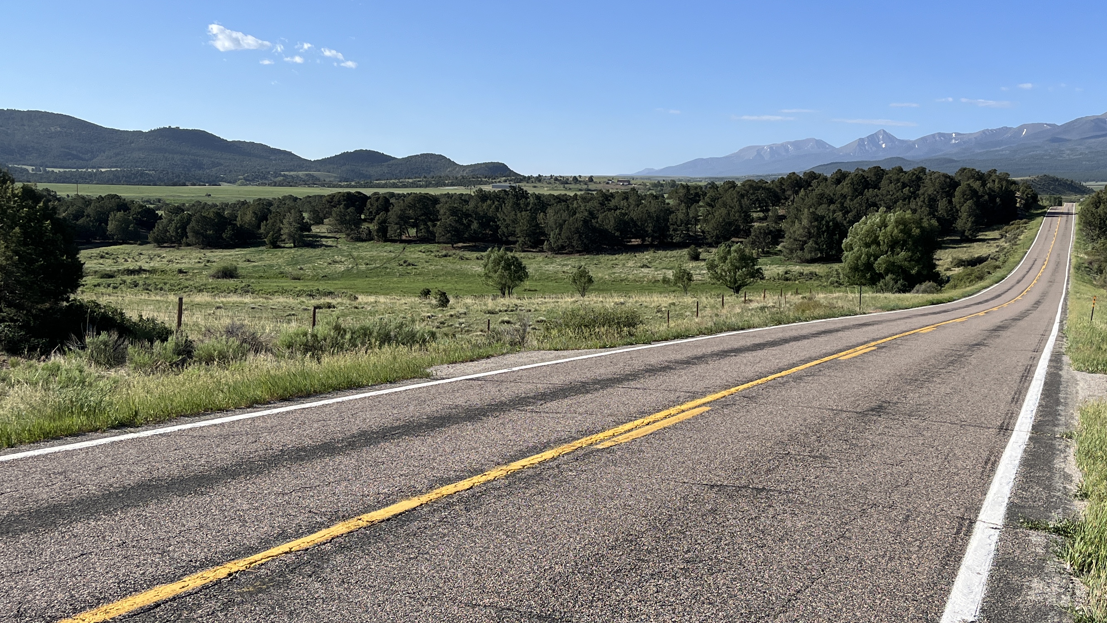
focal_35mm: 43
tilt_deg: -9.1
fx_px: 1262
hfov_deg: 47.3
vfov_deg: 27.6
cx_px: 593
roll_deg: -1.1
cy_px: 376
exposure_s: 1/3521
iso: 50
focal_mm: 5.1
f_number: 1.6
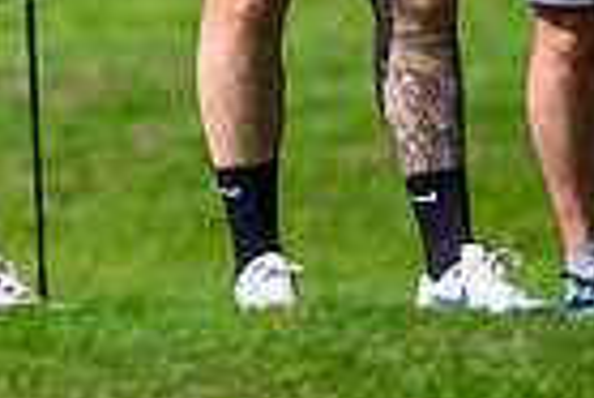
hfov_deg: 1.2
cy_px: -417
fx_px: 27517
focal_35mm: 1666
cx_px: -132
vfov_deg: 0.8
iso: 500
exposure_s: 1/5000
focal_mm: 400
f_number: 3.5
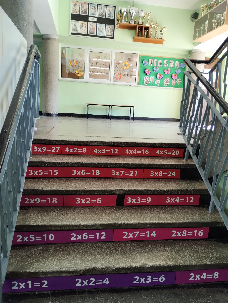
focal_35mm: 28
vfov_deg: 63.4
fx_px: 245
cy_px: 152
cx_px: 114
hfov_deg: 49.8
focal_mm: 4.27
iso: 406
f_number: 1.8
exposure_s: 1/33
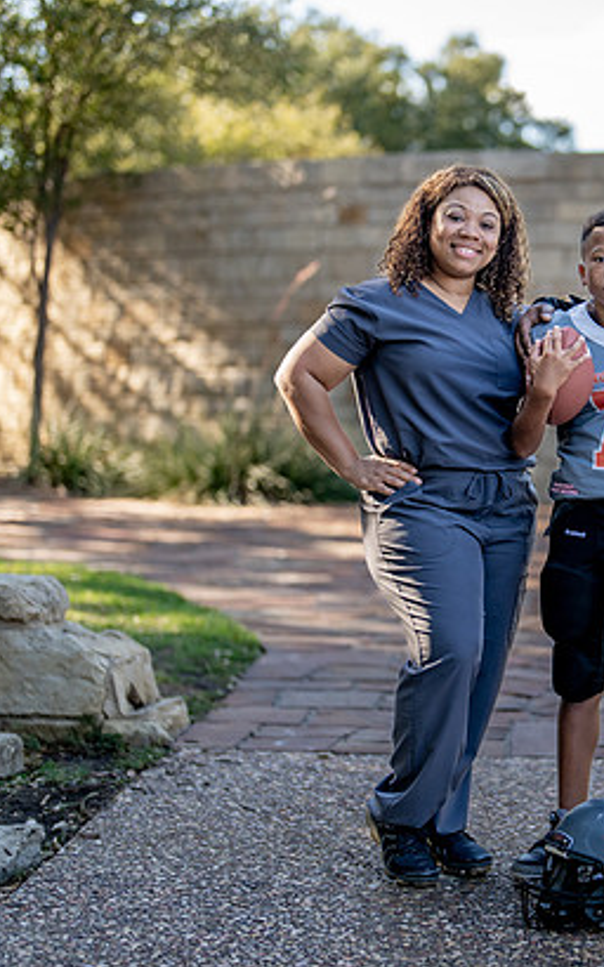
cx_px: 651
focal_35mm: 84
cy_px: 482
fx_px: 2214
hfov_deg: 15.2
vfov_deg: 24.6
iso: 100
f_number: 1.2
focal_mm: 50
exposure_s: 1/1000
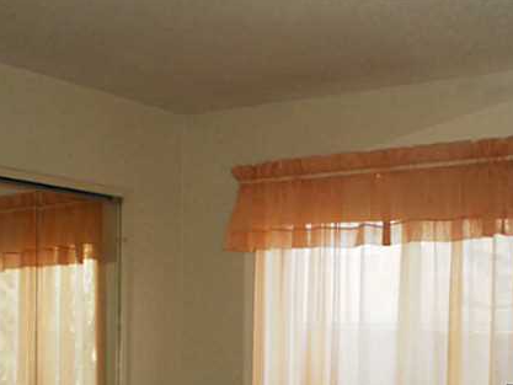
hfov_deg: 27.8
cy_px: 365
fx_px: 1023
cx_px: 370
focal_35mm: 69
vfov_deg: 20.8
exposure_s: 1/30
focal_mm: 6.3
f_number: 3.1
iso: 125
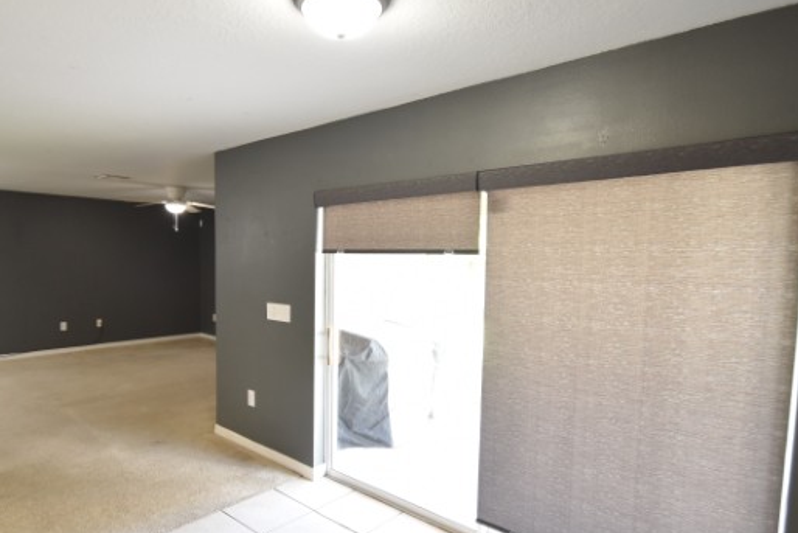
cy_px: 291
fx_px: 466
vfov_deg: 59.4
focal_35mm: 21
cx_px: 348
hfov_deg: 80.8
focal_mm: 10
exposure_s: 1/60
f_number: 3.5
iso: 800
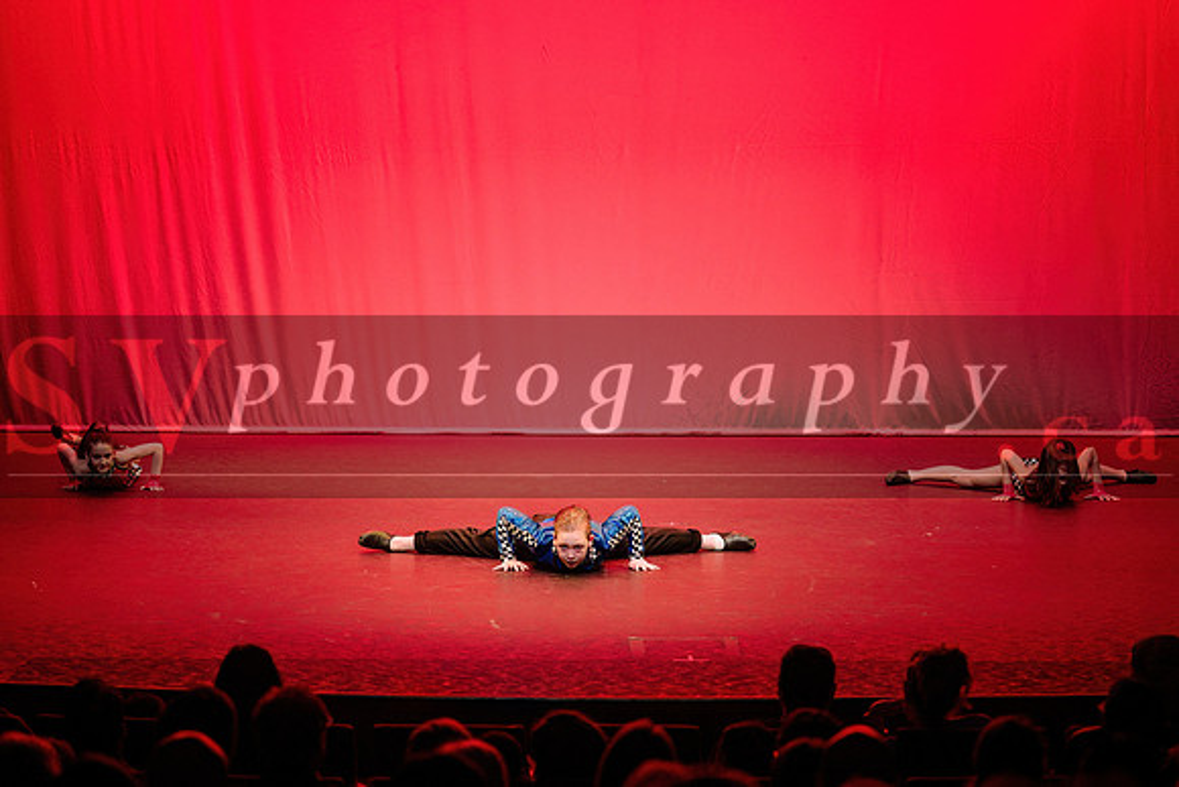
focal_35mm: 113
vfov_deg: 12.2
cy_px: 335
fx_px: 3687
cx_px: 619
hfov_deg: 18.2
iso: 1250
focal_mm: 98
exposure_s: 1/320
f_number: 2.8
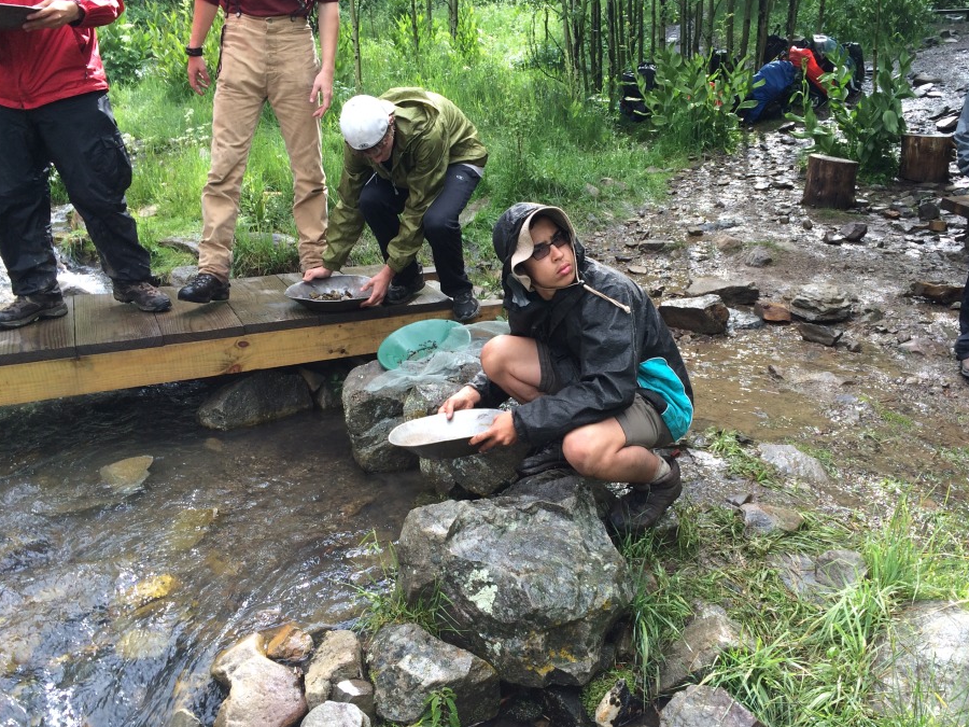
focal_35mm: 33
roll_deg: -0.6
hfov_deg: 55.2
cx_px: 544
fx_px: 924
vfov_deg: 42.9
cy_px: 372
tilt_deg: -18.7
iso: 32
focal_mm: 4.15
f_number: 2.2
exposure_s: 1/258
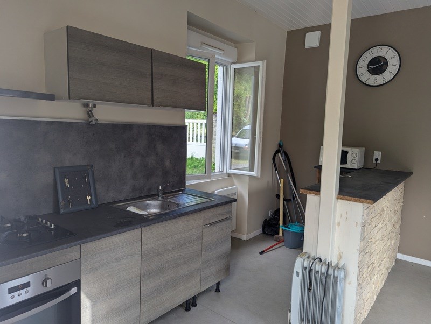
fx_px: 299
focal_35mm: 24
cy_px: 162
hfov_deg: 71.5
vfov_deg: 56.9
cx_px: 216
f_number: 1.85
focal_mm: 6.81
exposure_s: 1/206
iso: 39
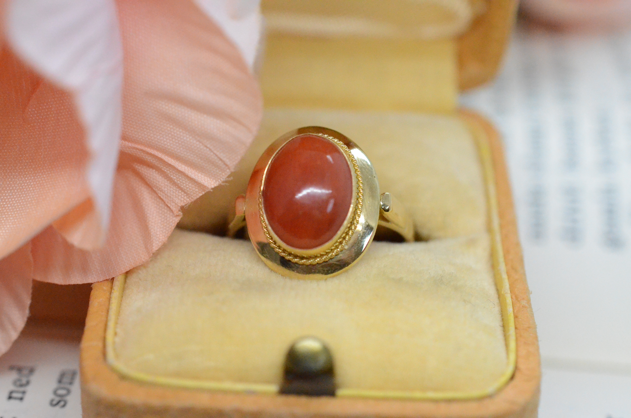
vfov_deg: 22.5
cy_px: 209
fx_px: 1049
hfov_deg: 33.5
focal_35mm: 60
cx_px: 316
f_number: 6.3
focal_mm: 40
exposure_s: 1/3200
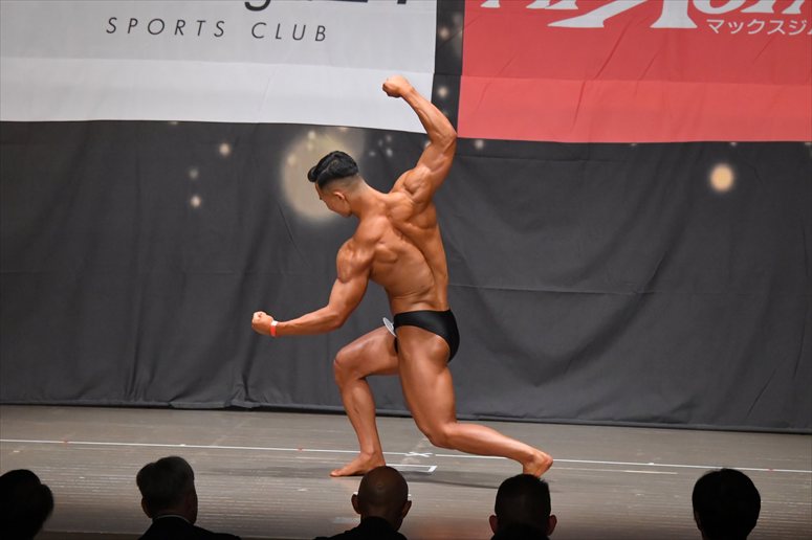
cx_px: 406
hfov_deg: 11.0
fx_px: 4216
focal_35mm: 187
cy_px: 270
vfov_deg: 7.3
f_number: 5.6
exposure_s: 1/400
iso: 6400
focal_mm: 125
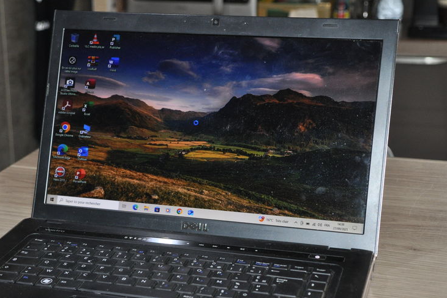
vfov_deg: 17.5
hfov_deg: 25.9
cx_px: 178
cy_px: 200
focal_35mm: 78
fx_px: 969
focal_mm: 38
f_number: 4.5
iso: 800
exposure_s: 1/60
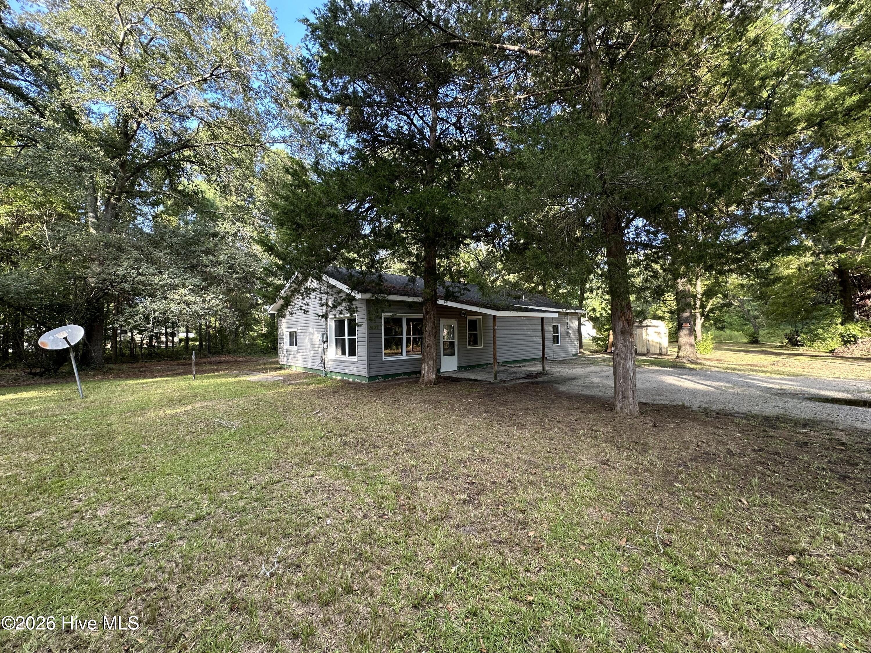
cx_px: 436
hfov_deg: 102.1
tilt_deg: +1.4
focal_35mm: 14
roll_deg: +0.7
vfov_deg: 85.7
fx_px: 352
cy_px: 326
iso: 64
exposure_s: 1/99
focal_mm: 2.22
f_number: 2.2
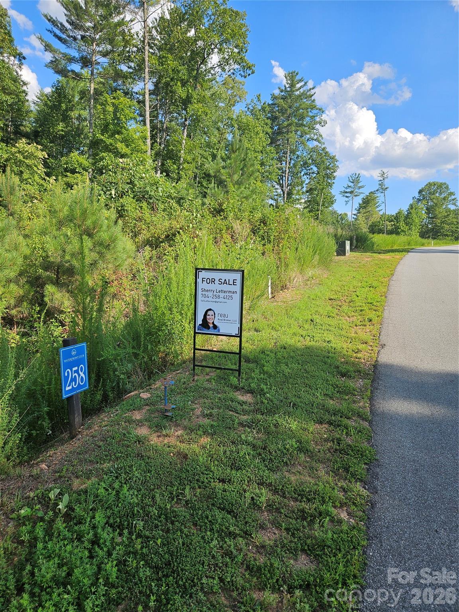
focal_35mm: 23
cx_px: 230
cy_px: 306
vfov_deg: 73.9
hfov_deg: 58.9
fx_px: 407
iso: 25
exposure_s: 1/950
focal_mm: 5.4
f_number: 1.8
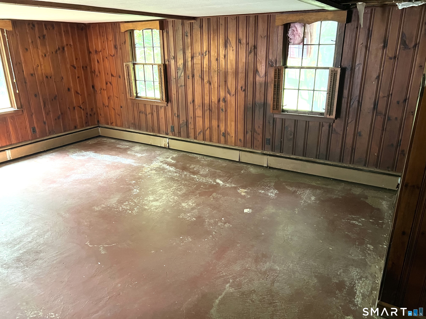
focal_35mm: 26
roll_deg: +0.3
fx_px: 320
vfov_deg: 53.1
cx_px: 213
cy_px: 160
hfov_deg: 67.3
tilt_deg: -19.6
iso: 500
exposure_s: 1/44
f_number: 1.5
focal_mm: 5.7
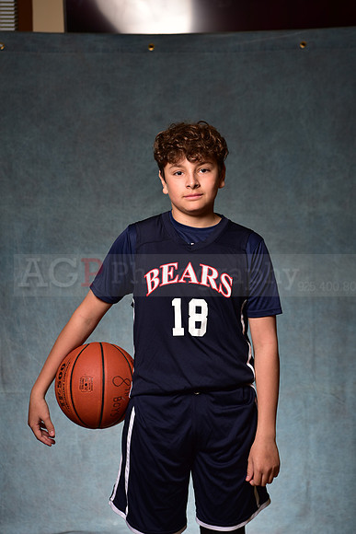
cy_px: 267
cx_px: 178
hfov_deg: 19.5
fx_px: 1038
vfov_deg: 28.8
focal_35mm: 70
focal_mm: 70
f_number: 5
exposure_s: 1/200
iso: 100
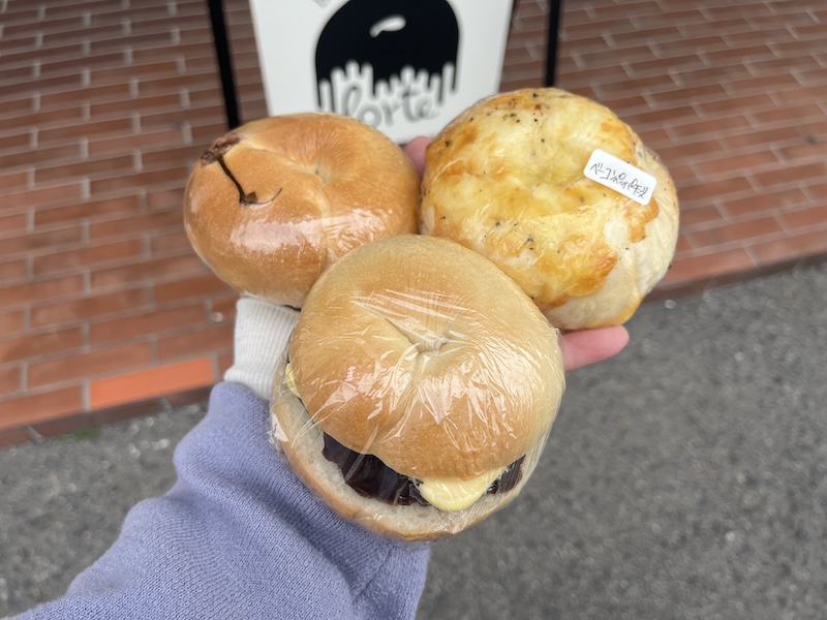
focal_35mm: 26
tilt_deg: -55.8
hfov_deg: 67.3
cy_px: 310
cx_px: 414
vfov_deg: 53.1
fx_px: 621
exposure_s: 1/1212
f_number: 1.6
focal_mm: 5.1
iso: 50
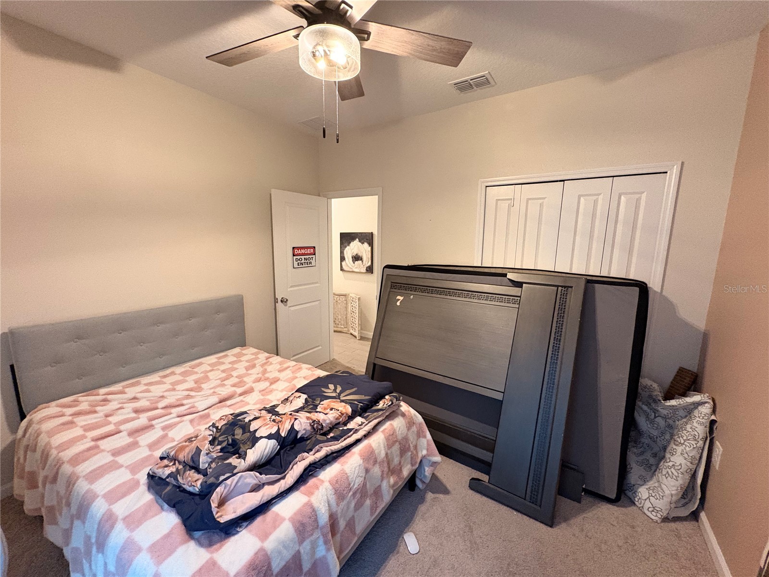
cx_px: 384
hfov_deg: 102.1
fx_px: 311
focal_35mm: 14
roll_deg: -0.8
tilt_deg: -8.3
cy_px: 288
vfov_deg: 85.7
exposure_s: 1/60
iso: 640
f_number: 2.2
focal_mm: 2.22
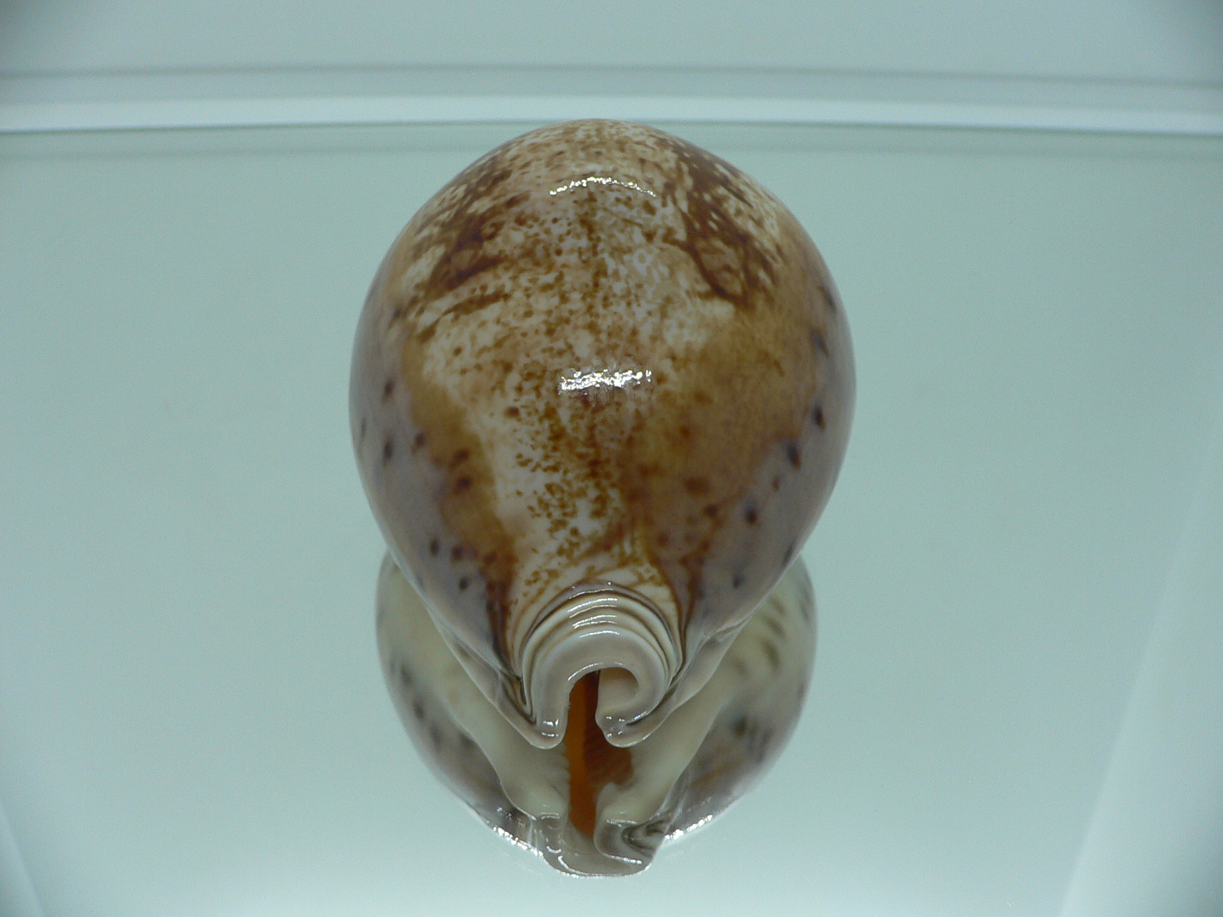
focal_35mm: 35
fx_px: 1237
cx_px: 612
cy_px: 458
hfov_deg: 52.6
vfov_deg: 40.7
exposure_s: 1/60
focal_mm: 4.6
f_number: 2.8
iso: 80
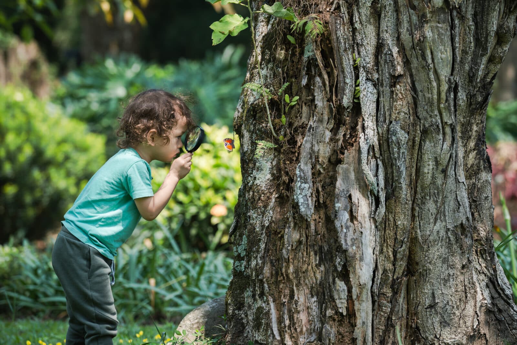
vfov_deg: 6.9
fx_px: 2872
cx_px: 258
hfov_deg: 10.3
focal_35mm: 200
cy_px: 172
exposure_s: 1/125
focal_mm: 200
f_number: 5.6
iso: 100
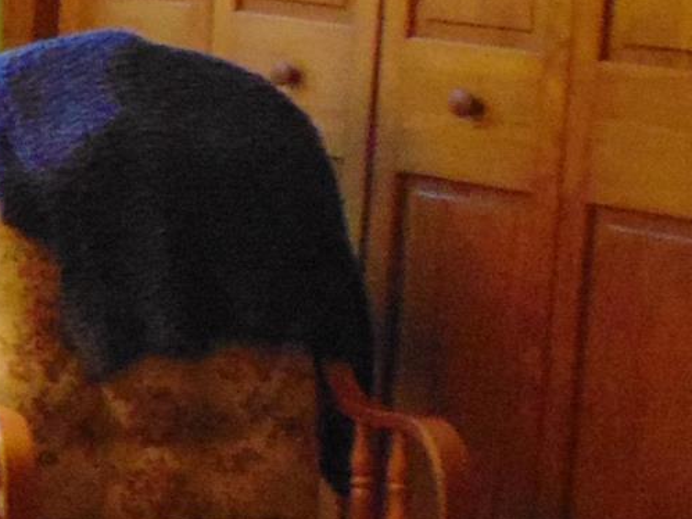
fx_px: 3078
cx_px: -906
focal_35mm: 154
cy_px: 215
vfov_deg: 9.6
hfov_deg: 11.0
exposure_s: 1/20
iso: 400
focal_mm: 4.5
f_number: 3
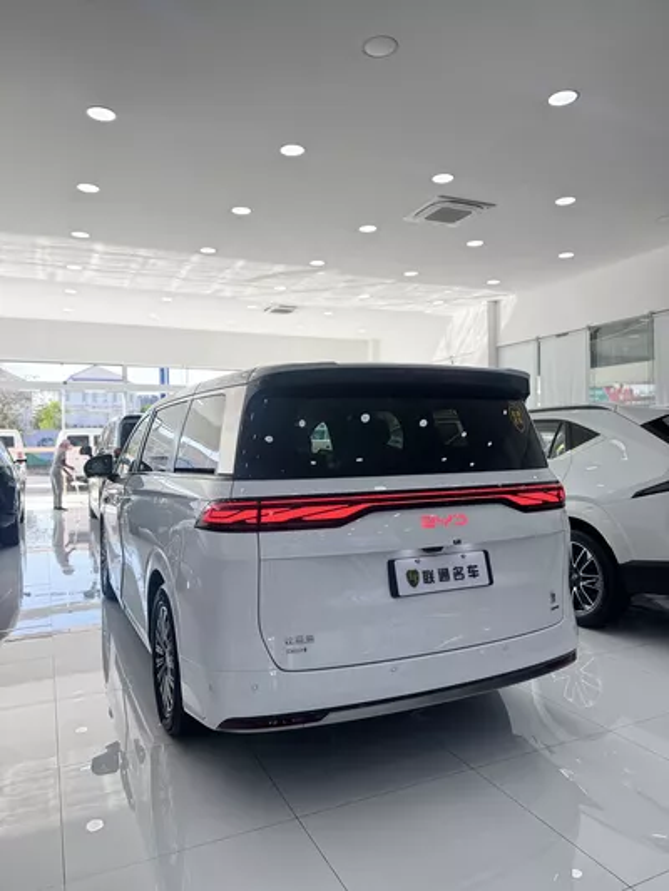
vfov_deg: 71.6
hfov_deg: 56.8
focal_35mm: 24
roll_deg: +0.6
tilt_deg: -0.6
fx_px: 618
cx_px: 334
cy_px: 446
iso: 80
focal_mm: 6.76
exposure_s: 1/183
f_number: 1.78
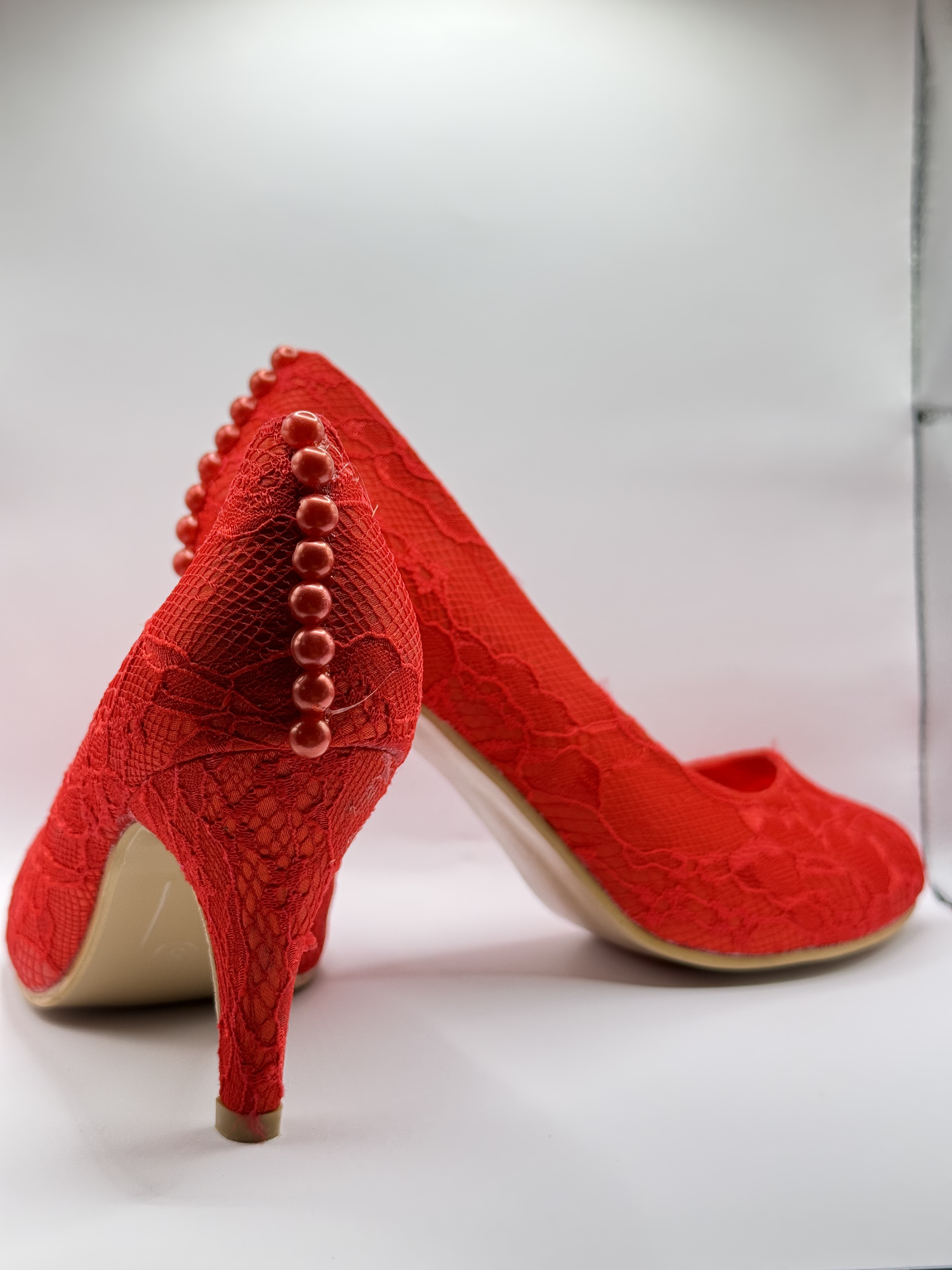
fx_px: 1760
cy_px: 635
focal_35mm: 48
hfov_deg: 30.3
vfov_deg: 39.7
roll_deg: +0.0
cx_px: 476
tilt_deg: -5.0
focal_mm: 6.76
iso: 64
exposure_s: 1/100
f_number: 1.78
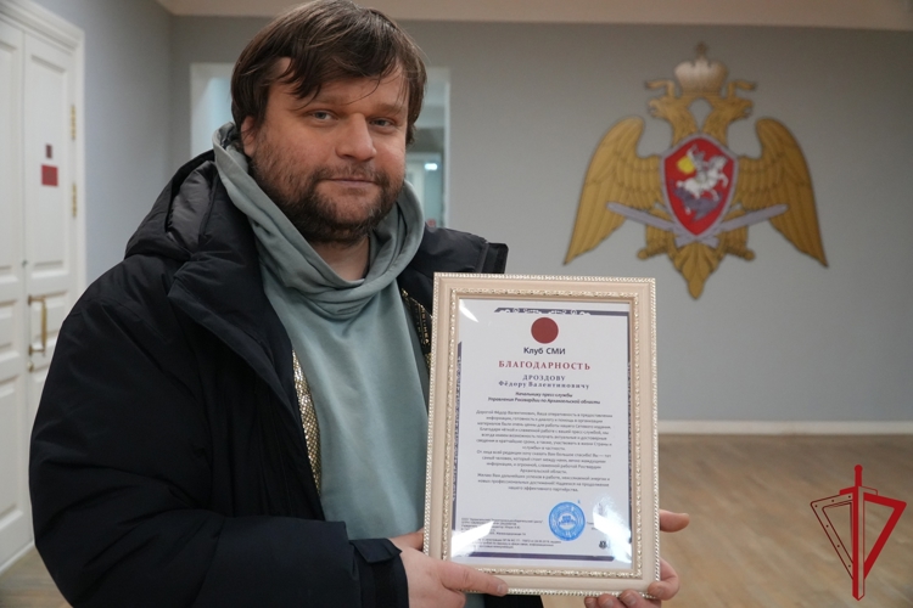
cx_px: 456
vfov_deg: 35.5
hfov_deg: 51.3
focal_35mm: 38
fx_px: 951
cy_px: 304
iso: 3200
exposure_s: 1/160
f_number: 4
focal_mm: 25
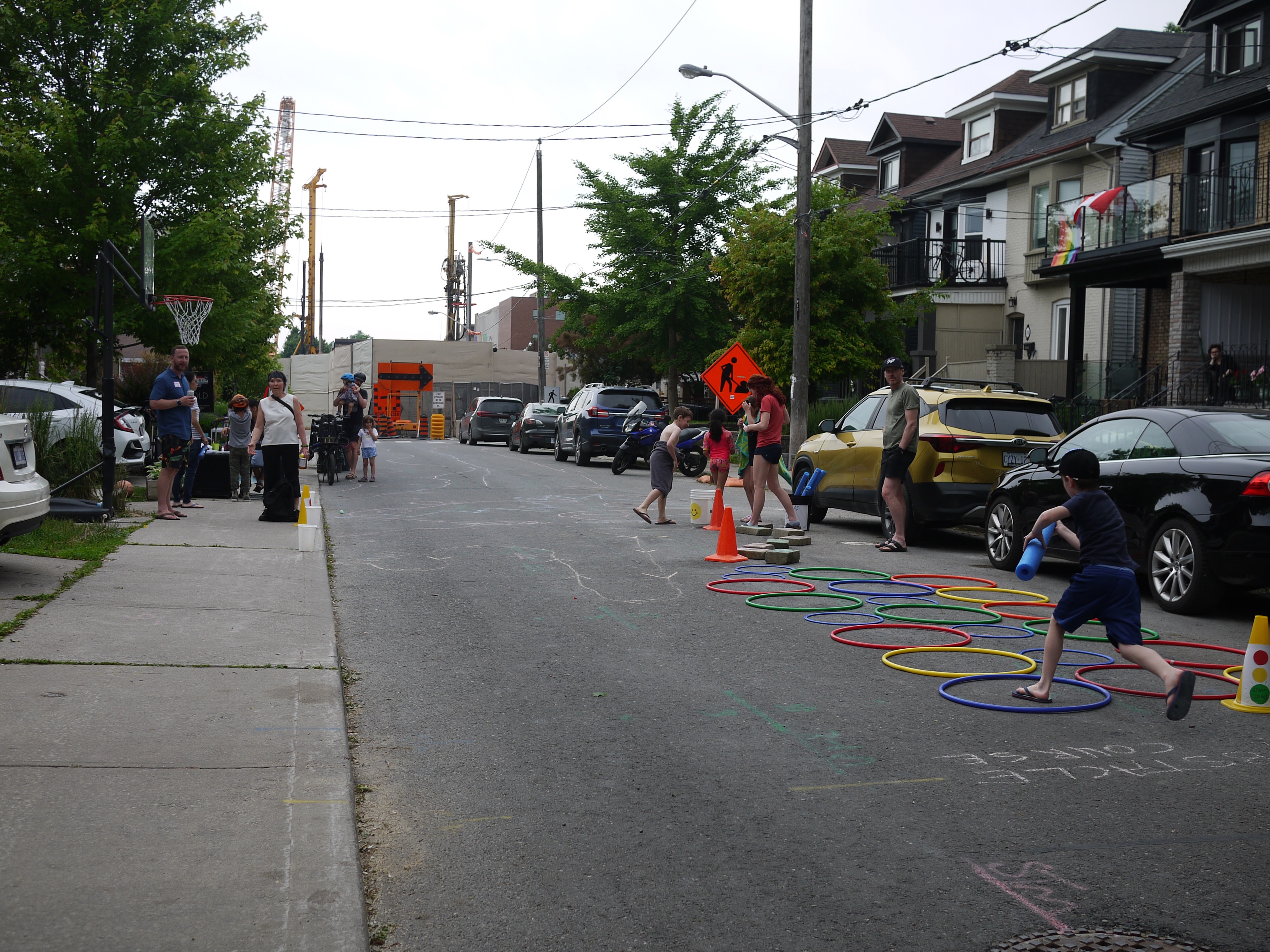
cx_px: 635
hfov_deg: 46.8
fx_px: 1468
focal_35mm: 40
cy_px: 476
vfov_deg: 36.0
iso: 100
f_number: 3.5
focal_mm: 20
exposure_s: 1/500
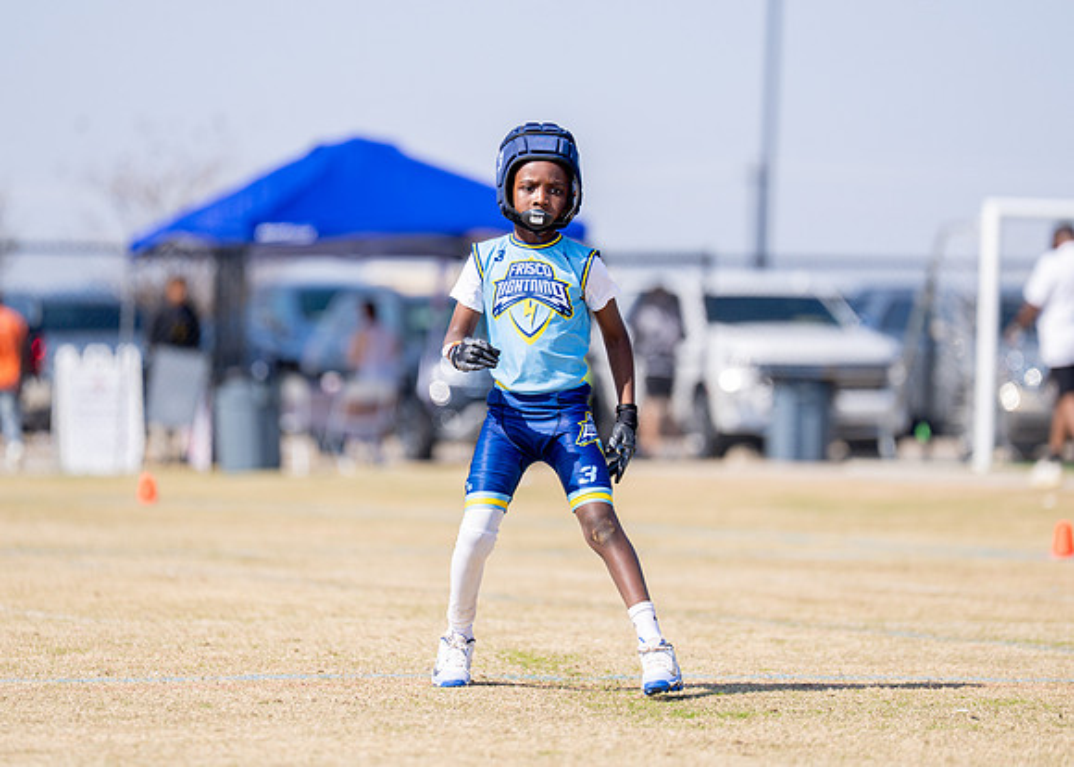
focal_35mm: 256
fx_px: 7808
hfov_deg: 7.9
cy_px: 316
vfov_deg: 5.6
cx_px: 570
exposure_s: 1/2500
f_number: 2.8
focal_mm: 194
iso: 100
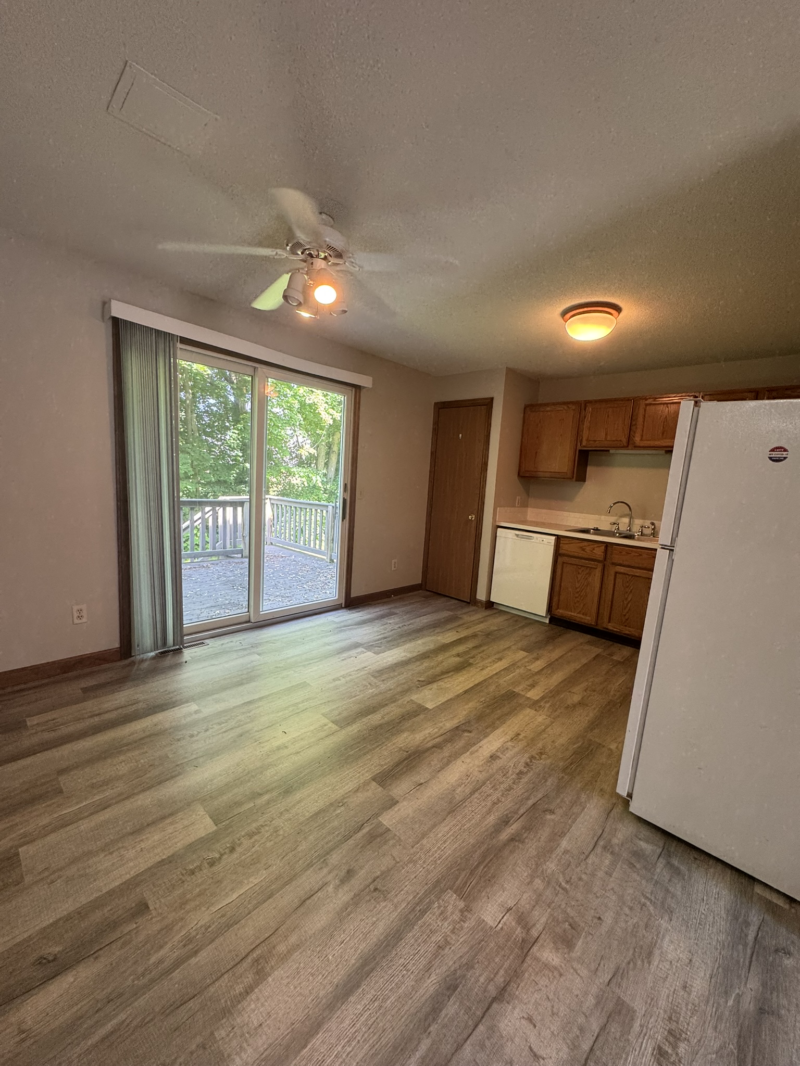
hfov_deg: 85.7
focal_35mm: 14
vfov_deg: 102.1
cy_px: 533
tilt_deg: -7.6
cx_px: 400
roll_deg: -3.8
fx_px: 431
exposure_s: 1/60
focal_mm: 2.22
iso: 160
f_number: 2.2
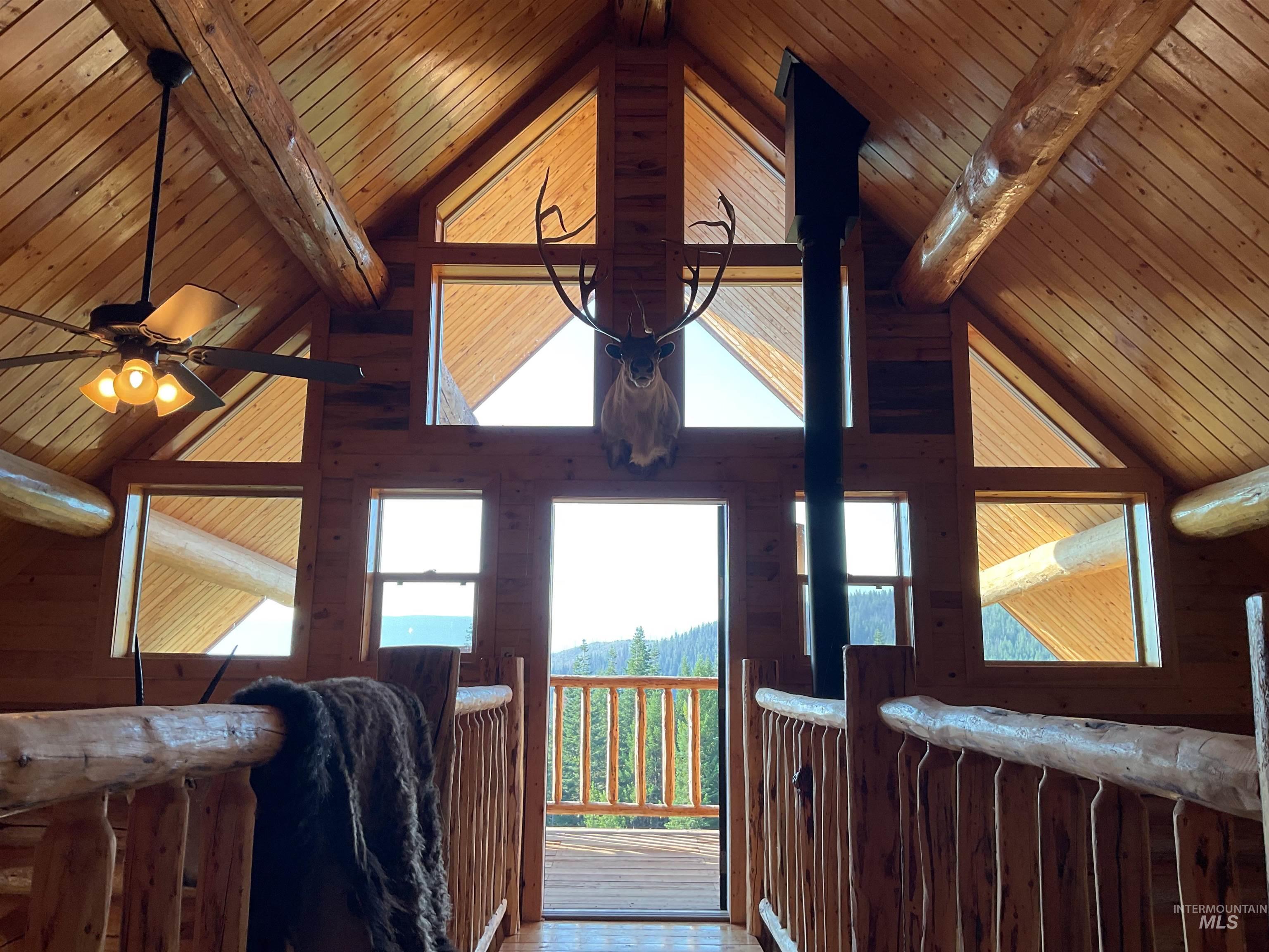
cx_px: 634
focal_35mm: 29
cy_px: 476
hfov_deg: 61.7
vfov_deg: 48.2
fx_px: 1063
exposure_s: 1/120
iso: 25
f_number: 1.8
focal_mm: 3
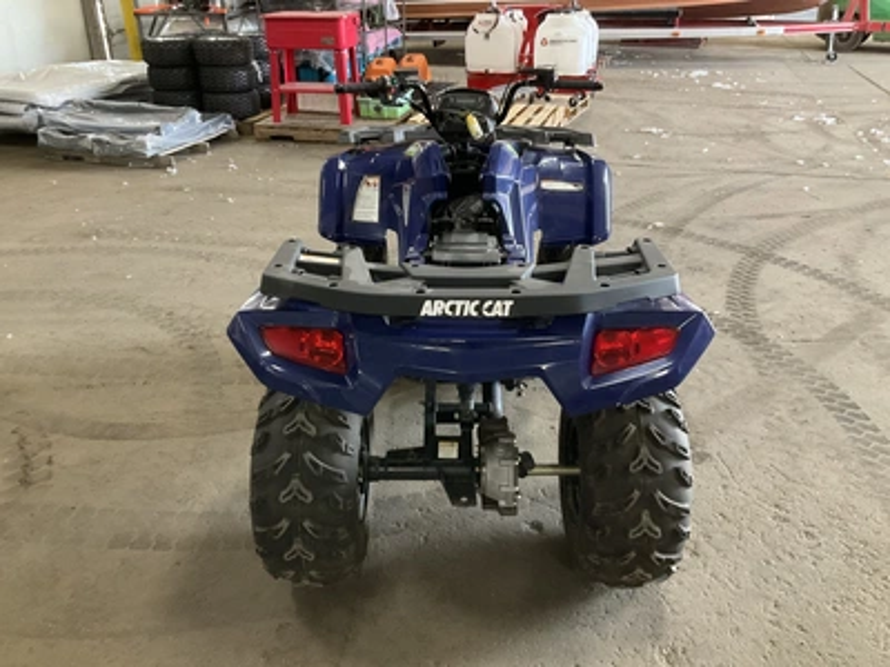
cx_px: 445
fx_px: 746
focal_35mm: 29
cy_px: 334
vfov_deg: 48.2
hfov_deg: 61.7
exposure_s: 1/60
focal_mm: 3
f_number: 1.8
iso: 250
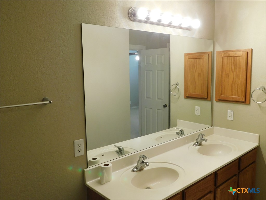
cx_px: 133
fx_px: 231
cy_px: 100
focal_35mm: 30
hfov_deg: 60.0
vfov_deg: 46.8
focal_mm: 5.3
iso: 160
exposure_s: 1/30
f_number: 3.2
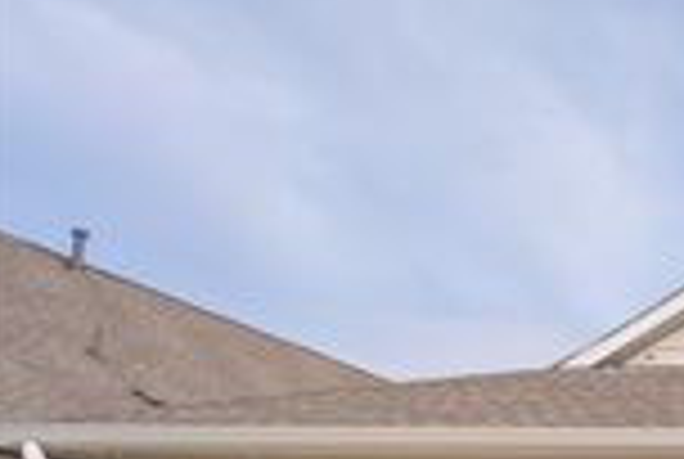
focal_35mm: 41
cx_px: 1102
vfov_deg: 28.3
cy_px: 560
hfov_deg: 26.5
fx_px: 781
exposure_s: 1/1712
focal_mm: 2.23
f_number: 1.95
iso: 42
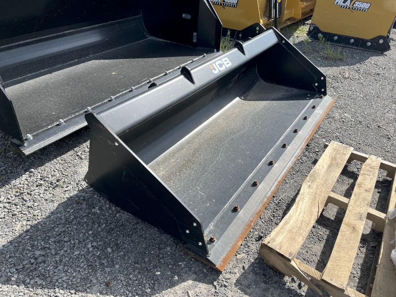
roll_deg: -2.9
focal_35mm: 26
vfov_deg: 53.1
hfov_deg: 67.3
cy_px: 148
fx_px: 297
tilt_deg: -34.3
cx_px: 198
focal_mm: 5.1
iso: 50
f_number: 1.6
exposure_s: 1/2222
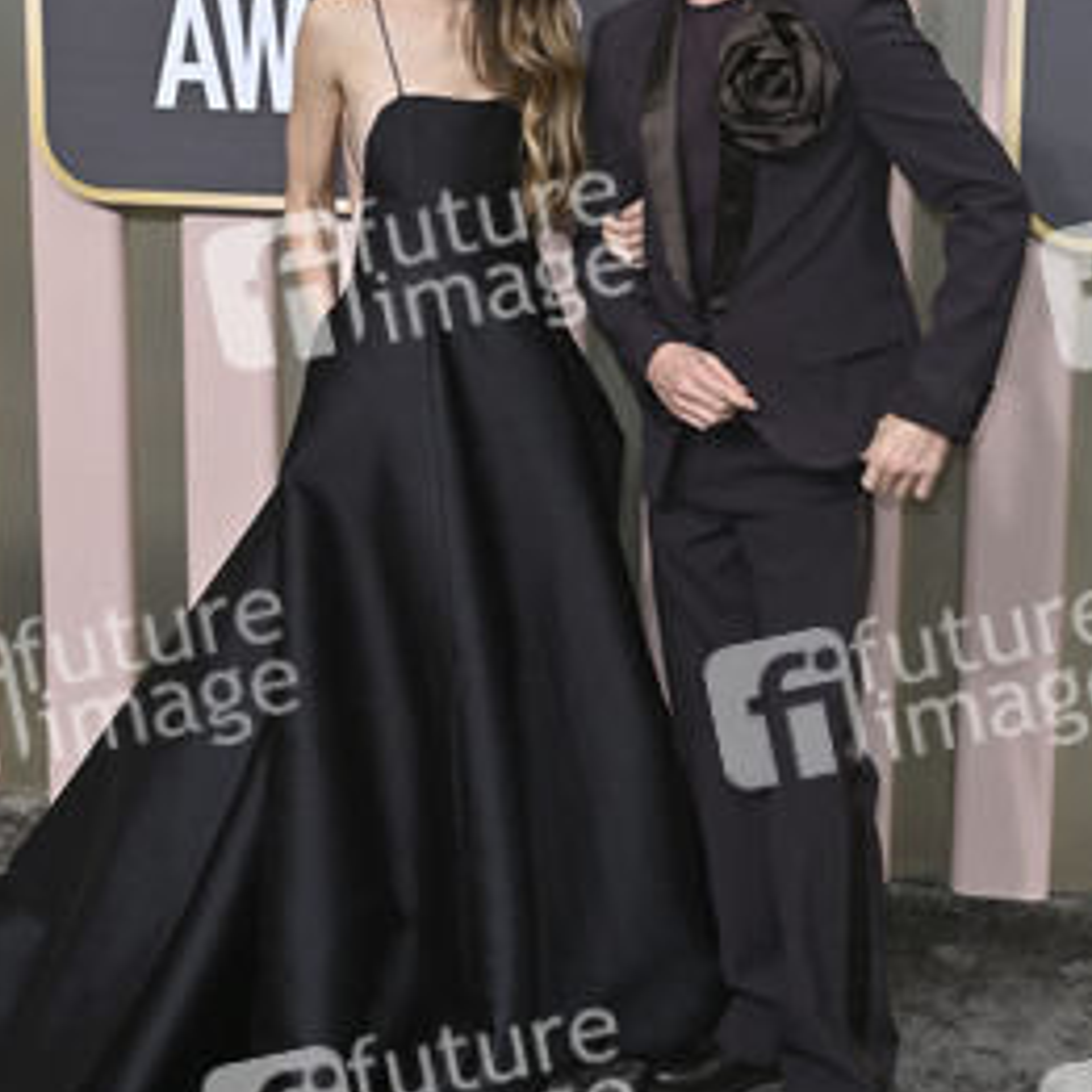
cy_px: 481
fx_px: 2605
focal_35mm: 73
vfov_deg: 23.7
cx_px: 540
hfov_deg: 23.7
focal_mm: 56
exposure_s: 1/200
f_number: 8
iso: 250
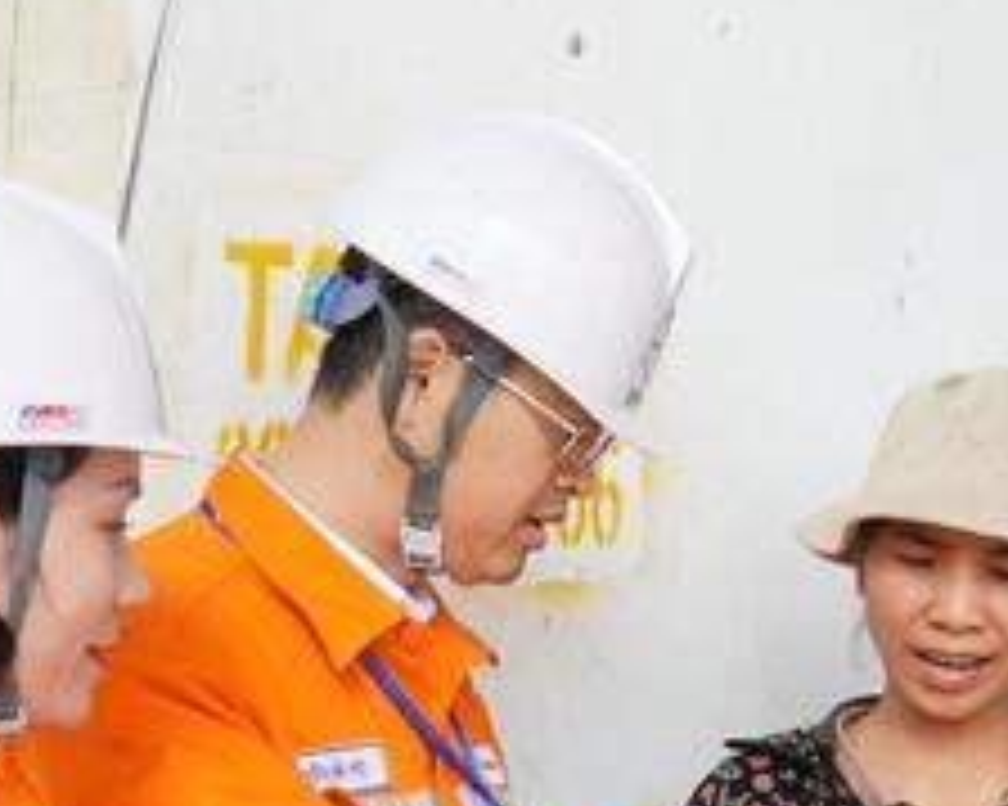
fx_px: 3151
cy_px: 347
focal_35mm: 106
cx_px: 1300
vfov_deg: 14.6
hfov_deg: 17.1
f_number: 8
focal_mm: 21
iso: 400
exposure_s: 1/200
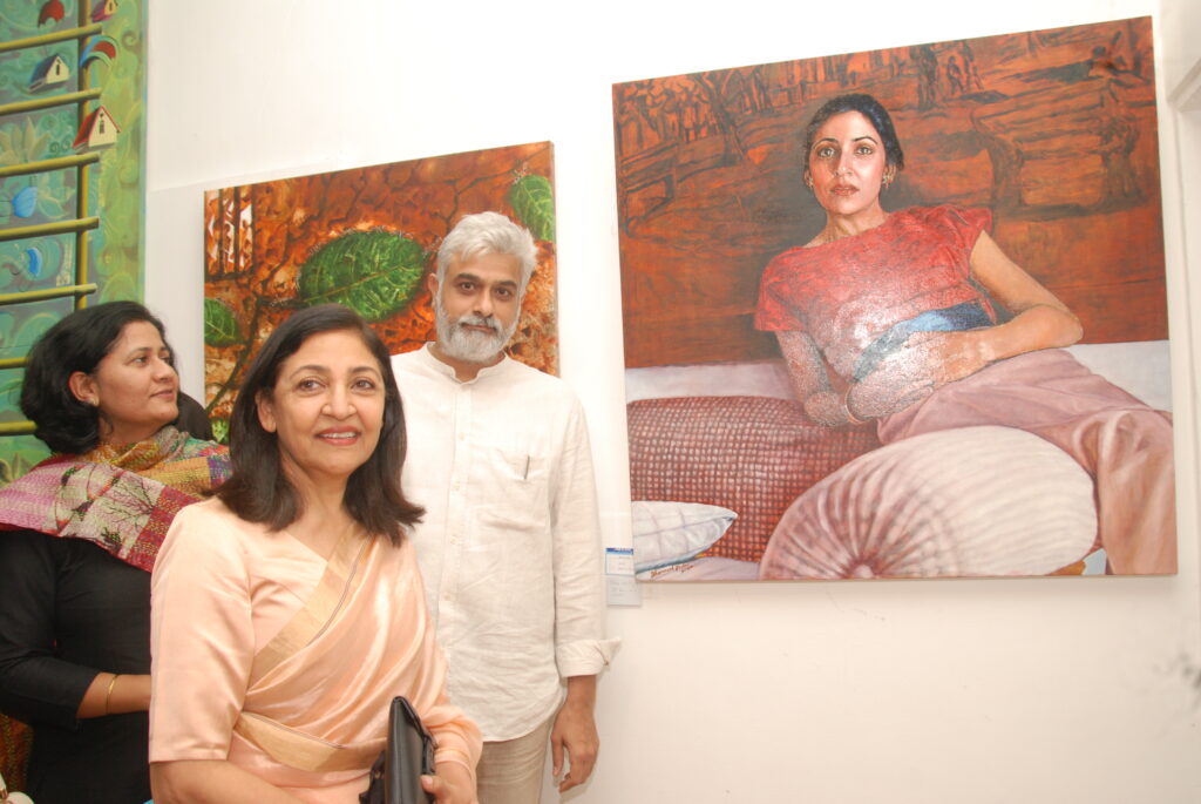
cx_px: 600
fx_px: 902
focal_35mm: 27
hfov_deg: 67.3
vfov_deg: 48.0
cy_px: 402
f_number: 5.6
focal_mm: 18
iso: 400
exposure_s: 1/60
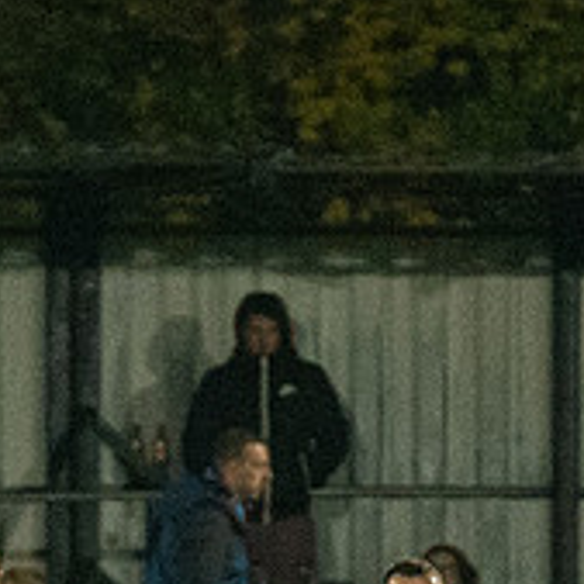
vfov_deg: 1.0
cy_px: 881
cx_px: -122
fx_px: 34567
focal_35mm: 1811
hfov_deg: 1.0
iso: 8000
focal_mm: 300
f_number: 2.8
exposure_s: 1/1000
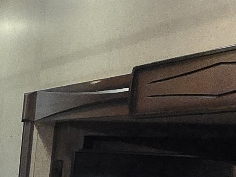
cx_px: -249
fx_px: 641
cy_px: 240
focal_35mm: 94
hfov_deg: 15.9
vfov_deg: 14.9
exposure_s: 1/60
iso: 800
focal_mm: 1.7
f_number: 2.2
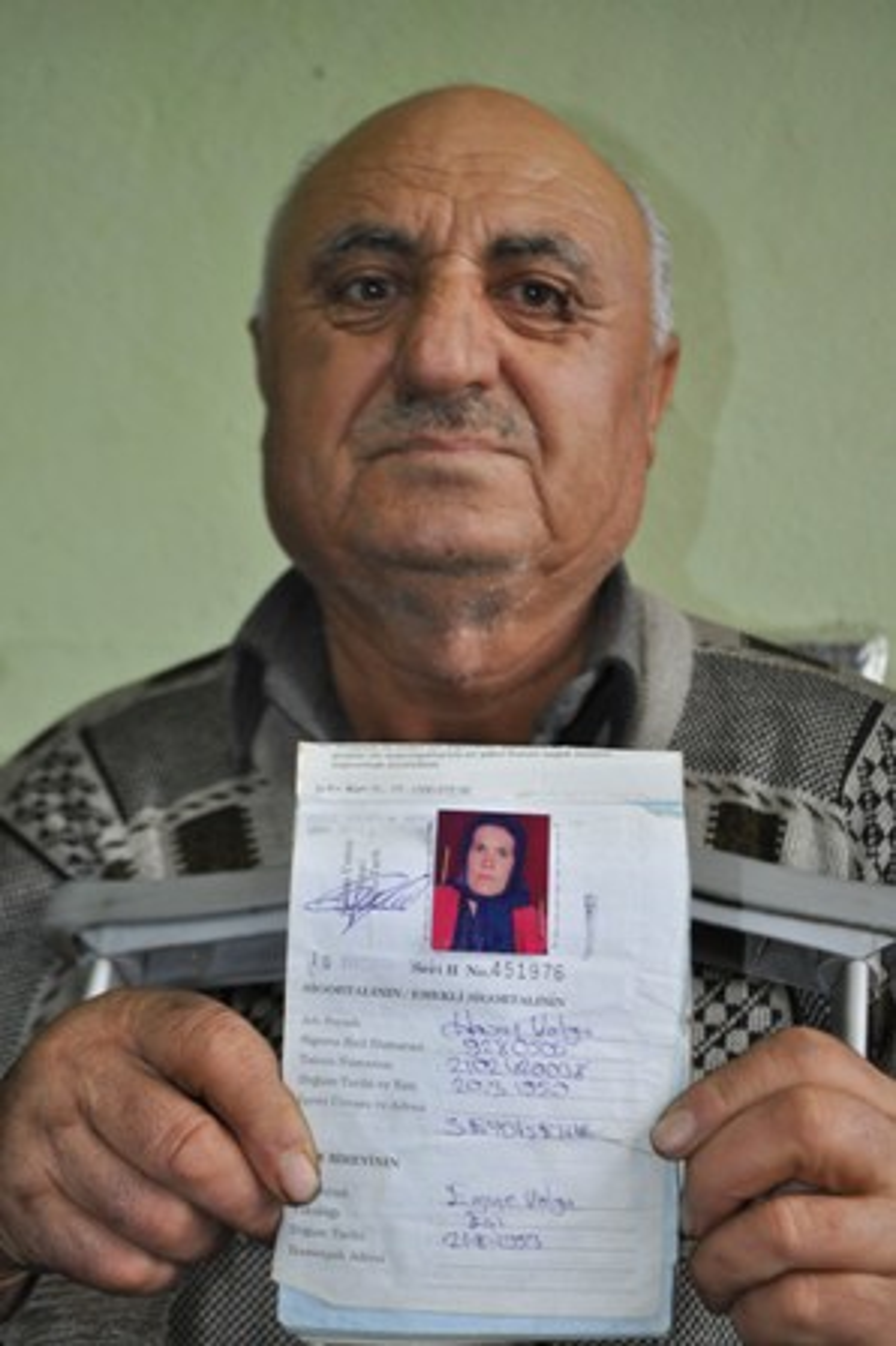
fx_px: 2131
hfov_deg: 23.7
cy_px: 673
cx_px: 448
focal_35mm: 57
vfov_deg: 35.1
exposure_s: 1/60
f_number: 5
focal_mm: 38
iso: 800
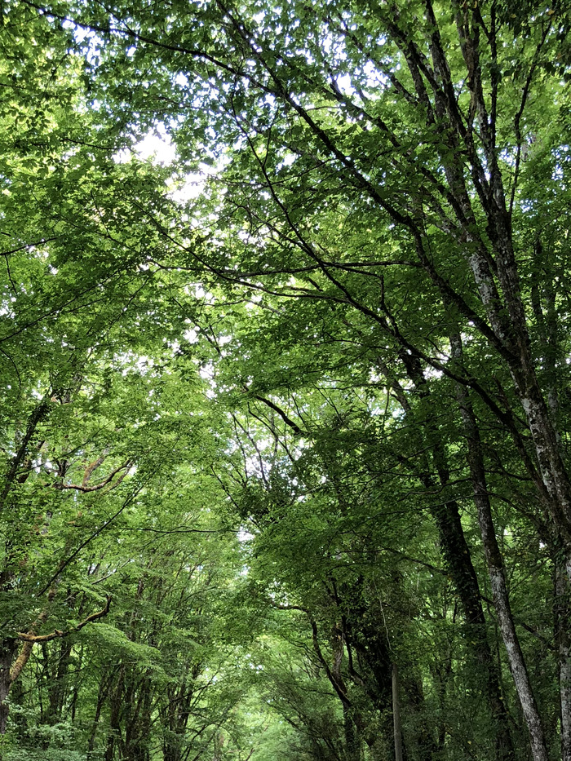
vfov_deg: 38.7
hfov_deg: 30.2
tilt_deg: +19.0
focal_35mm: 48
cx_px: 216
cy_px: 562
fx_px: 1055
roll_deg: +0.1
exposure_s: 1/120
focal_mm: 4
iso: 40
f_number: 1.8
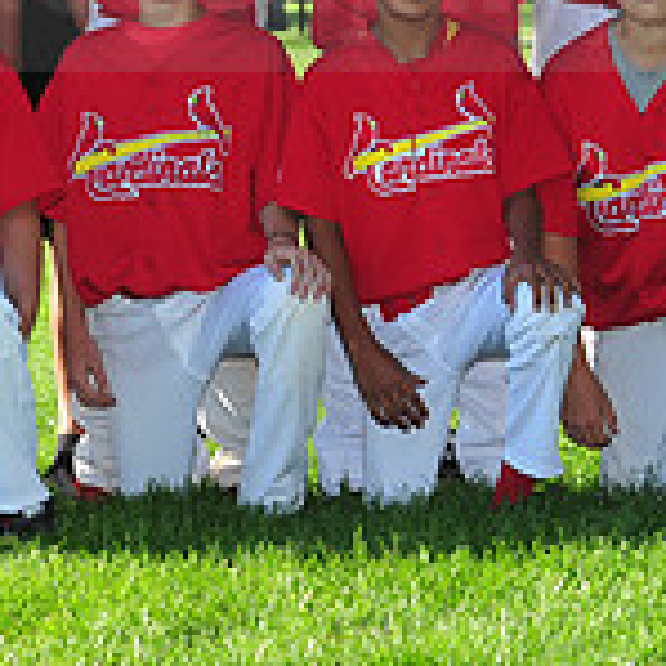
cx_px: 40
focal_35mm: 265
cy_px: -63
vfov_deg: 6.6
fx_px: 5768
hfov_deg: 6.6
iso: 200
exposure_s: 1/320
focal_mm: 80
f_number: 7.1
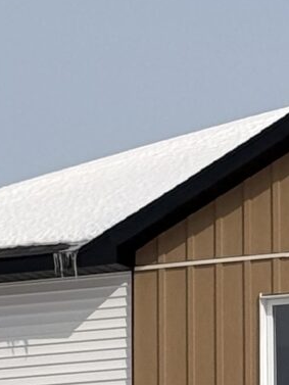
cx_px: 544
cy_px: 124
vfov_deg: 6.1
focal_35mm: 326
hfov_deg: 4.5
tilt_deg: +10.4
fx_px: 3627
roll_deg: +1.8
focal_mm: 6.76
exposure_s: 1/11364
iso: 64
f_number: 1.78
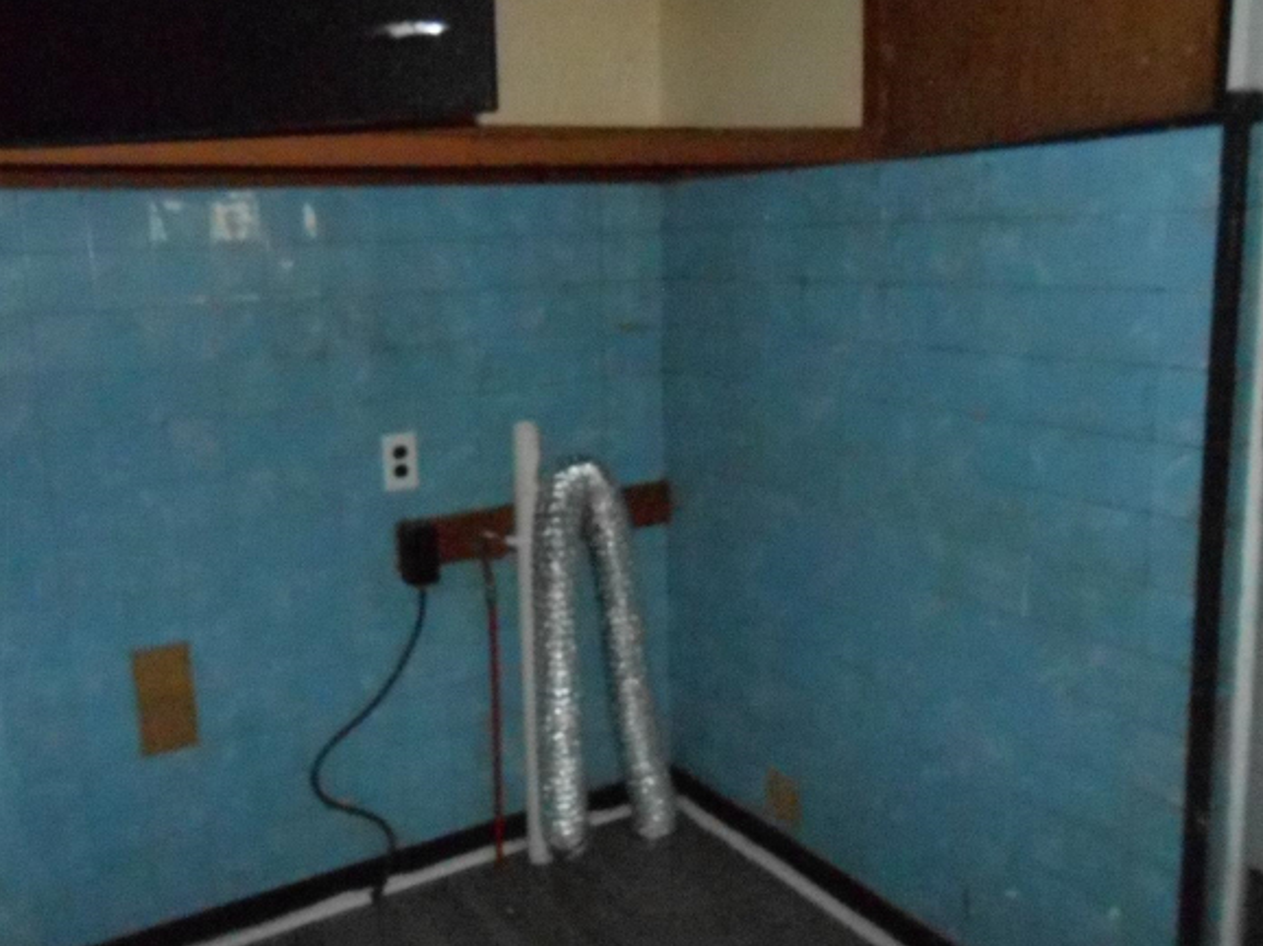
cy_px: 448
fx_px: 1094
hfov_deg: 59.9
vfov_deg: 46.7
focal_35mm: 30
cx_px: 567
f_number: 11.5
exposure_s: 1/25
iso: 1600
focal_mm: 4.6
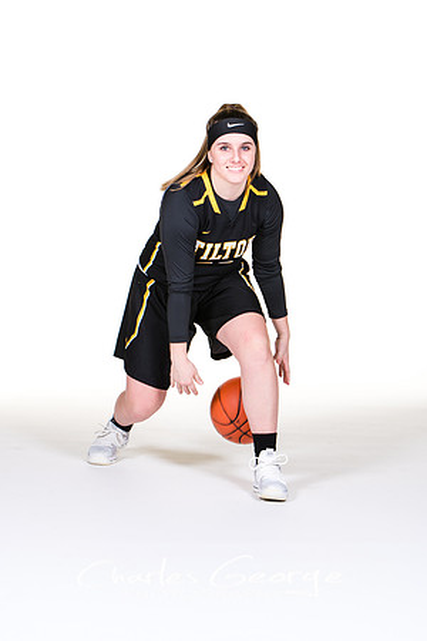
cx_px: 214
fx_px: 2455
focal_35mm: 138
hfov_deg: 9.9
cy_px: 320
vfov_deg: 14.9
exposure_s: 1/160
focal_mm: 92
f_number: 6.3
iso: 200
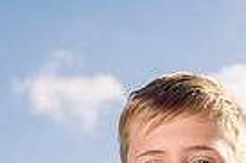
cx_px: 233
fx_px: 942
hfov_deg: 14.7
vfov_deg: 9.0
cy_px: 385
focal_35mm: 138
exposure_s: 1/250
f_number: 7.1
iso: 64
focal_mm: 42
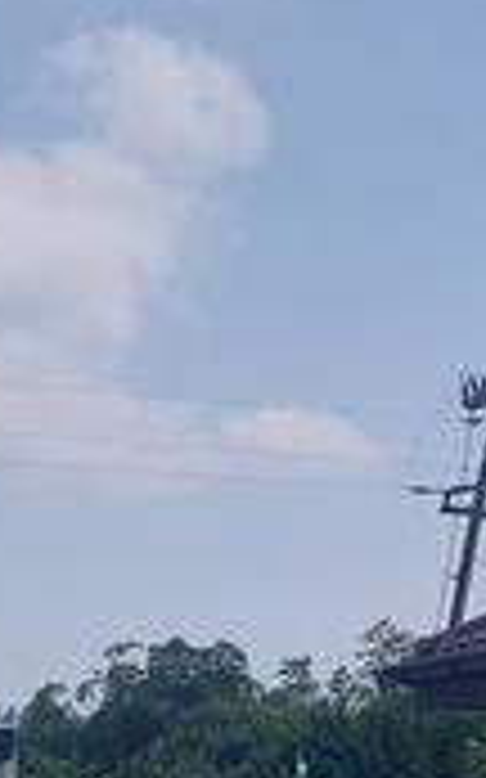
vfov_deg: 19.1
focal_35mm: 103
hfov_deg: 11.1
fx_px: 2185
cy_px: 933
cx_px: -580
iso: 25
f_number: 1.8
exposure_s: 1/1149
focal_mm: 5.23
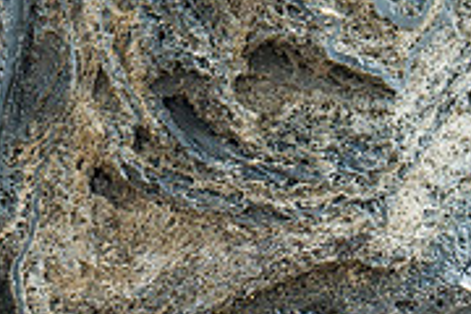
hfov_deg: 4.9
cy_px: -10
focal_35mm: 416
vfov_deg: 3.3
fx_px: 5442
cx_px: 36
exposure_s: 1/200
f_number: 6.3
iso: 320
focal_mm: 70
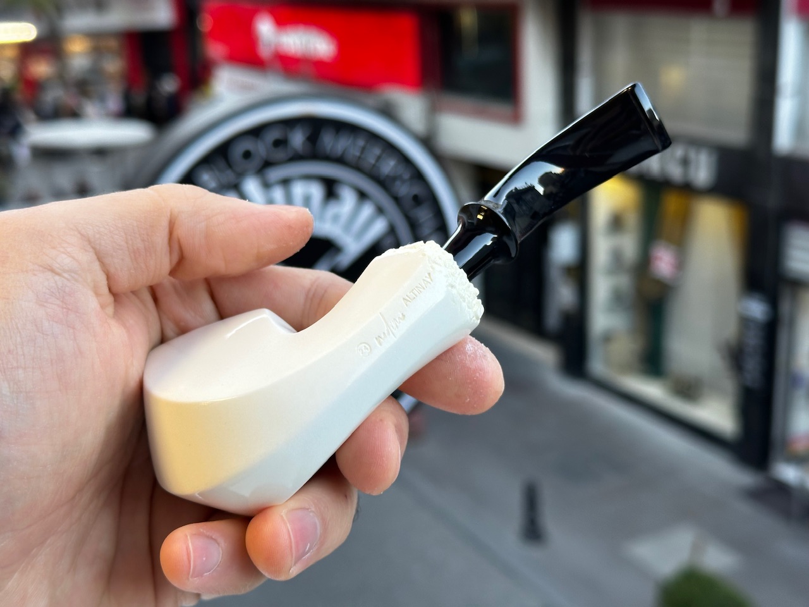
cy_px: 304
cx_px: 404
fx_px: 1122
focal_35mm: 48
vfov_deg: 30.3
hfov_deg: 39.7
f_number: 1.78
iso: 64
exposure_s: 1/100
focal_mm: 6.86
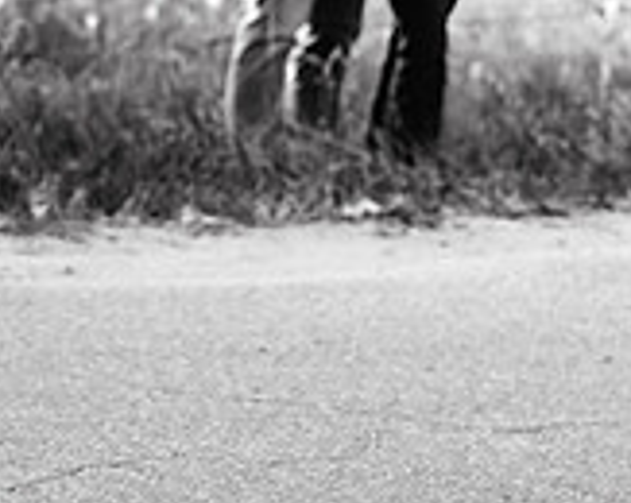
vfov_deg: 4.3
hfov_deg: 5.4
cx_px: 844
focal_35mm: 358
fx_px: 6678
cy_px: -311
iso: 125
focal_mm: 95
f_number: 4
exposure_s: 1/160
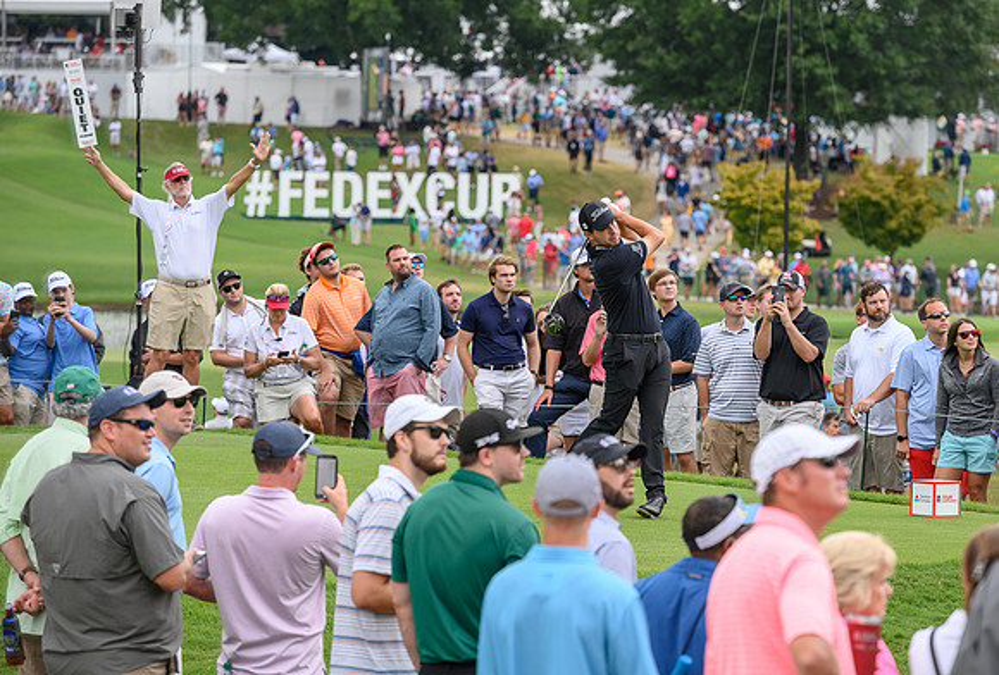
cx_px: 566
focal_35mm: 198
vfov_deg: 7.0
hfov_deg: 10.4
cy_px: 298
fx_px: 5512
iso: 800
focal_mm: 175
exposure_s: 1/800
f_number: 4.5
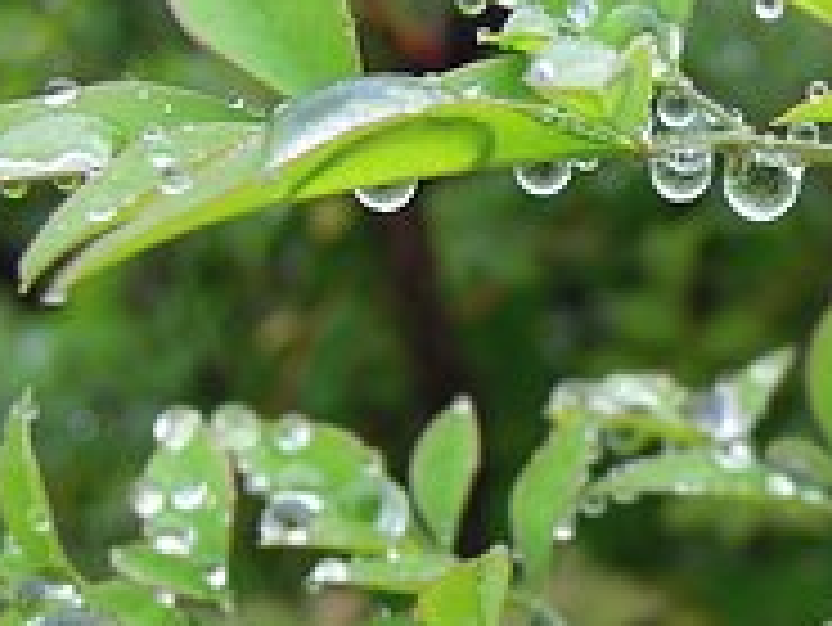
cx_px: 944
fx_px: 2333
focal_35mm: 97
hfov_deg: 19.3
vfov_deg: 15.2
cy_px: 410
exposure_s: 1/160
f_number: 3.2
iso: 160
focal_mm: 6.3
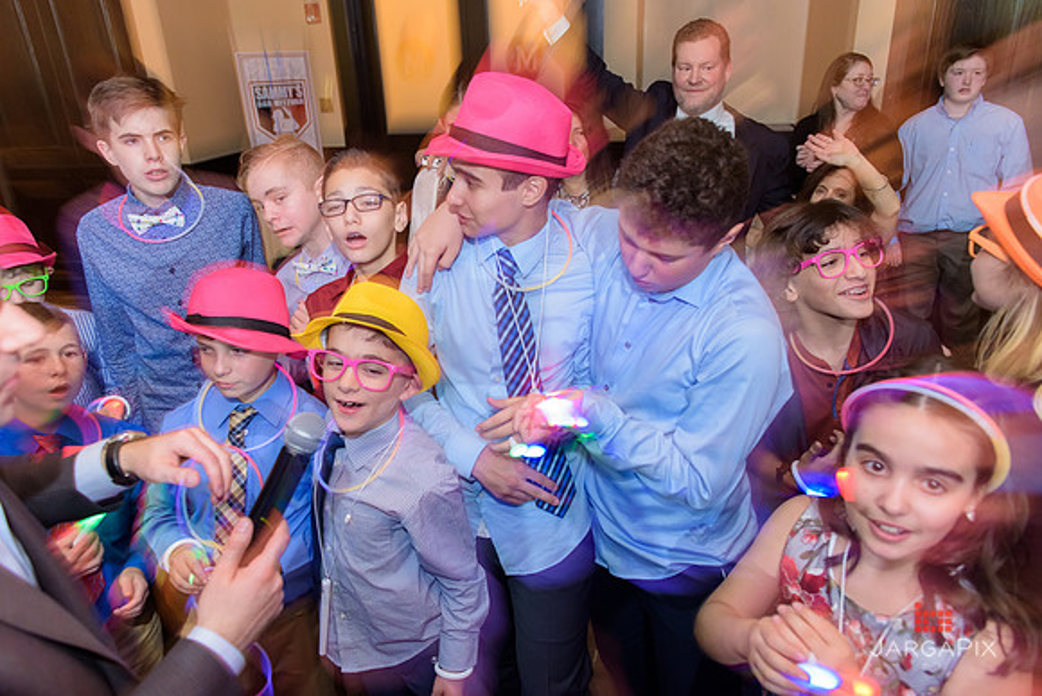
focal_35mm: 24
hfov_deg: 73.7
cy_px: 348
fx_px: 695
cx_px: 521
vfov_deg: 53.2
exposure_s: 1/15
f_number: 3.2
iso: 1600
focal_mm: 24
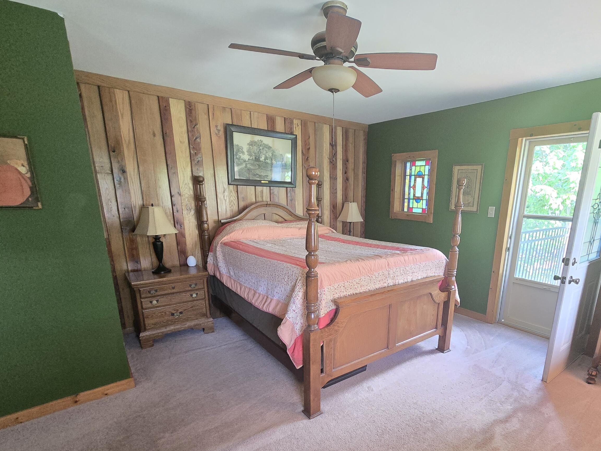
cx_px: 346
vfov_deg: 73.7
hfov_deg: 90.4
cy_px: 278
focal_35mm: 17
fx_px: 295
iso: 1000
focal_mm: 2.2
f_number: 2.2
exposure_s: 1/60
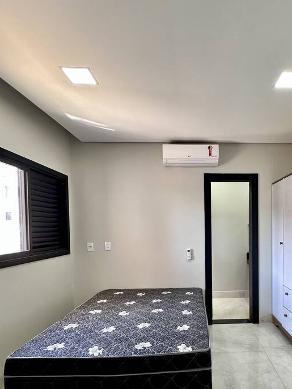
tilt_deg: -1.0
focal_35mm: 22
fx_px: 248
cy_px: 238
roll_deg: +0.2
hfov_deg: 59.1
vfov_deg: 75.3
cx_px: 204
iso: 200
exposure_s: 1/120
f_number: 2.2
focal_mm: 2.22
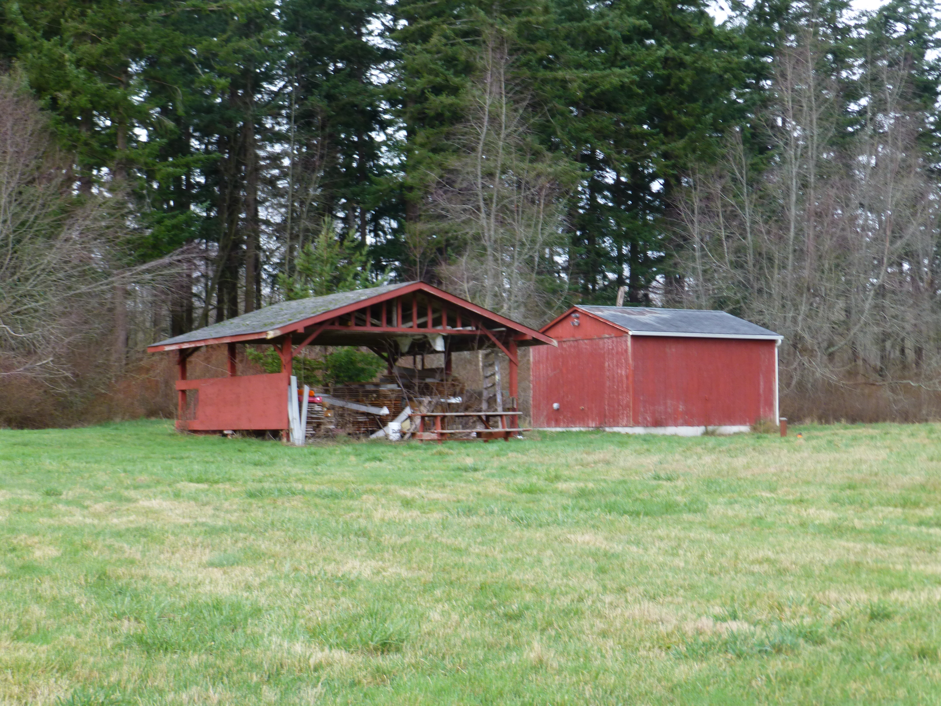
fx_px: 1577
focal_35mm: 58
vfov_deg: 25.2
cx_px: 470
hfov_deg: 33.2
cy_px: 353
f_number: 4.7
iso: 100
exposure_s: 1/60
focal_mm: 10.3
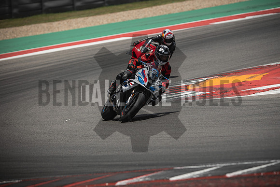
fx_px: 2334
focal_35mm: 300
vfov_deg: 4.6
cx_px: 140
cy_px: 94
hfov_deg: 6.9
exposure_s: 1/2000
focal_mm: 200
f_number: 3.2
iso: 125
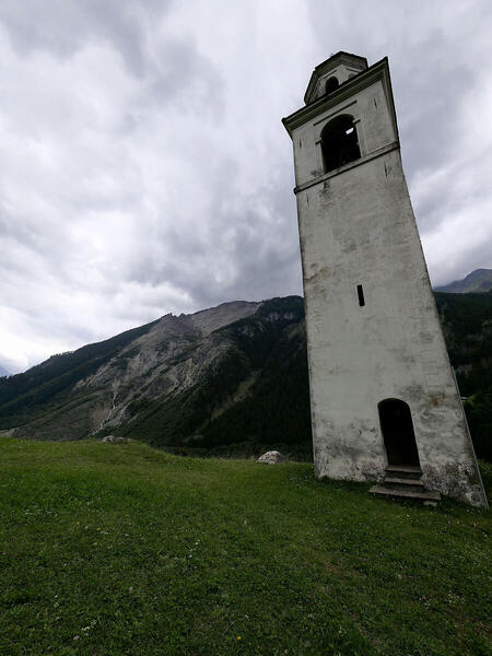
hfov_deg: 85.7
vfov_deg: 102.1
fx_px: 265
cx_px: 246
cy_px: 328
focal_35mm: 14
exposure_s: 1/250
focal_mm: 7
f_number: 6.3
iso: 200
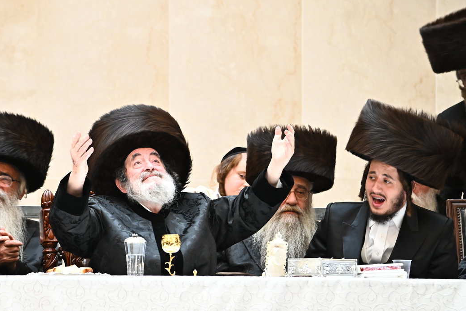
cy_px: 178
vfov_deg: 2.7
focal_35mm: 513
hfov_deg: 4.0
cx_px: 155
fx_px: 6639
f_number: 6
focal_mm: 380
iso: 4000
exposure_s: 1/125
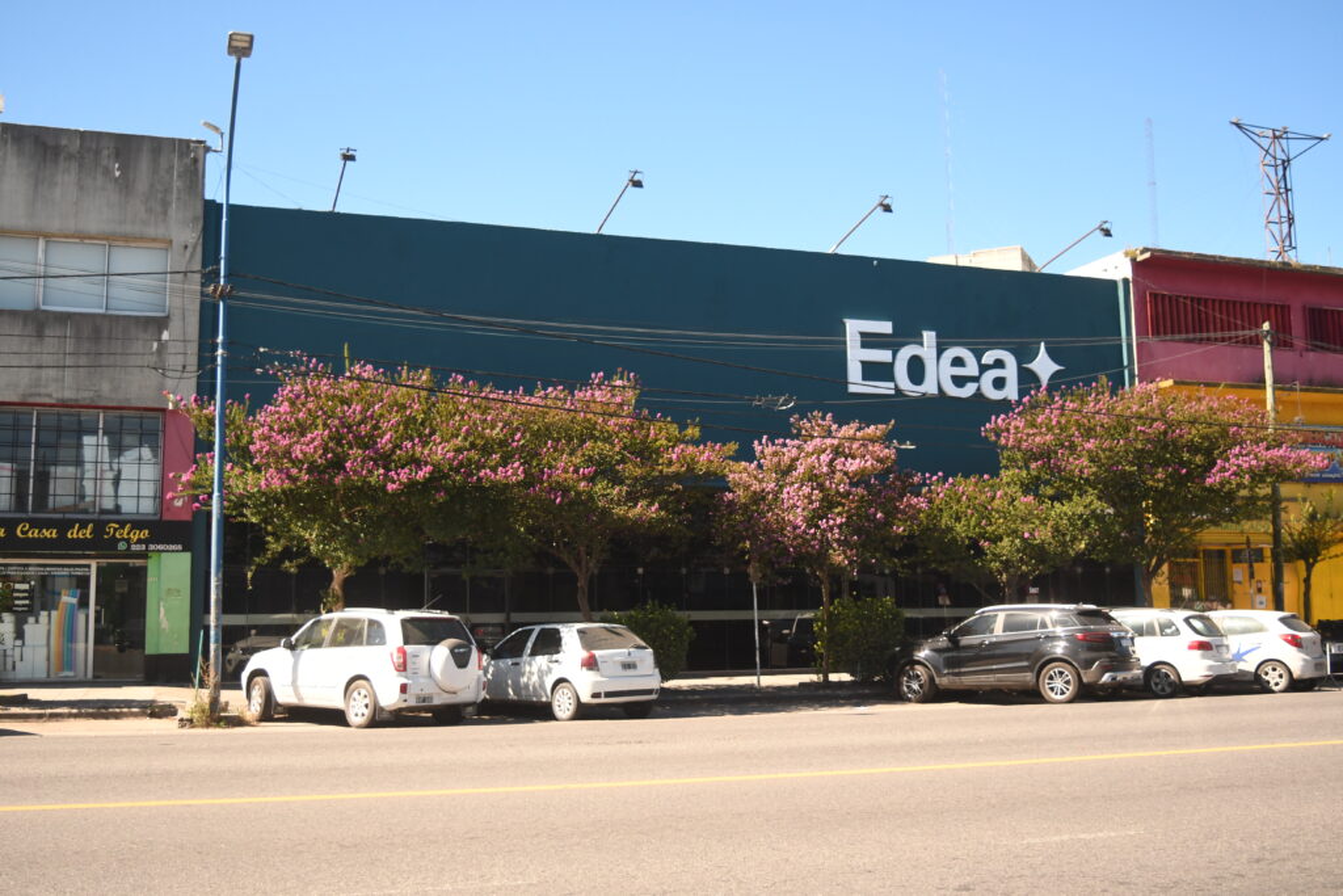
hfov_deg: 53.1
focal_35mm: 36
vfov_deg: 36.9
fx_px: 1343
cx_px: 672
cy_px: 448
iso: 500
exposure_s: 1/2000
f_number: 4
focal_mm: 24
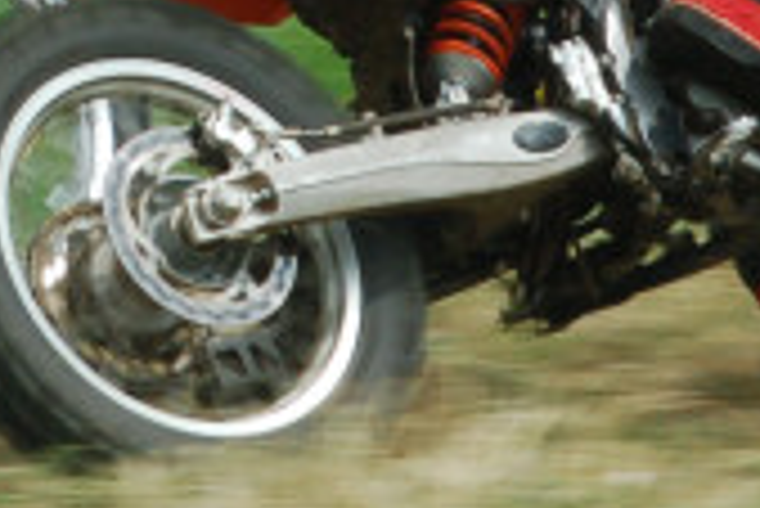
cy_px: -441
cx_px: -99
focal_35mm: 1170
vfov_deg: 1.2
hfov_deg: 1.8
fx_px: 24728
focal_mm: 165
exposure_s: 1/350
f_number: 11
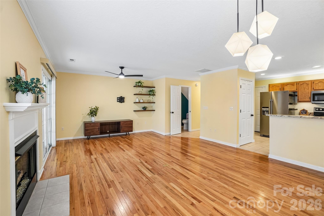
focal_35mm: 15
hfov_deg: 100.4
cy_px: 108
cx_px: 162
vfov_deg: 77.3
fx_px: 135
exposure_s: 1/15
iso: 400
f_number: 8
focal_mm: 10
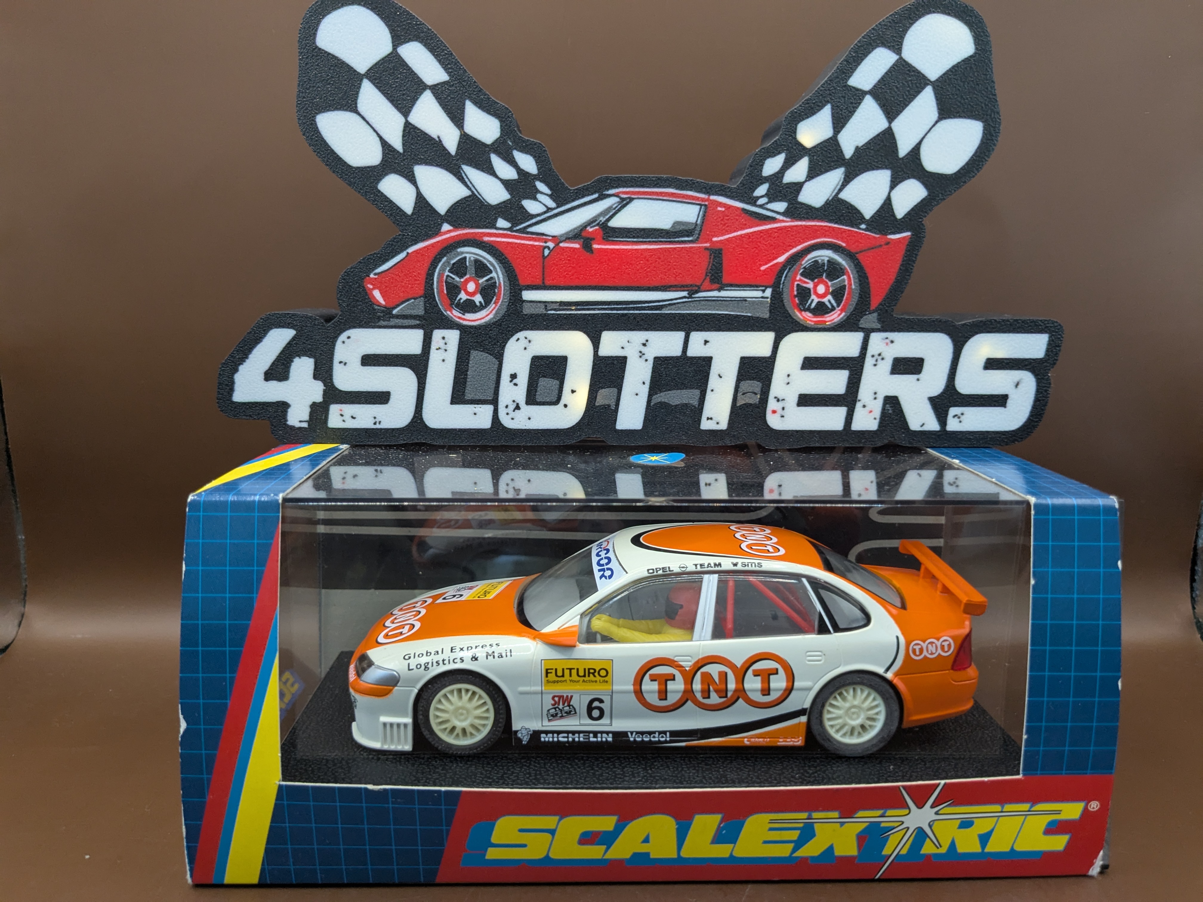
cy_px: 451
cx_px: 602
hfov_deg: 65.3
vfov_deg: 51.4
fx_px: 938
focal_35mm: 27
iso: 255
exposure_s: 1/50
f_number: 1.73
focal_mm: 4.38
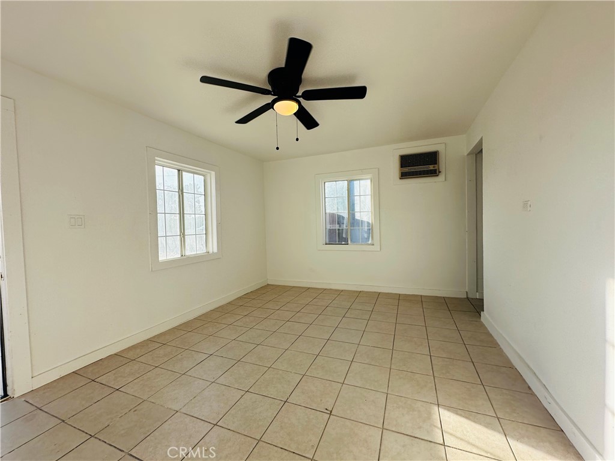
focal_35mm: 14
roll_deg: +1.3
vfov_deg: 85.7
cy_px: 230
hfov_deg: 102.1
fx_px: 249
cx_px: 308
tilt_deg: -2.3
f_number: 2.2
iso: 40
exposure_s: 1/532
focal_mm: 2.22
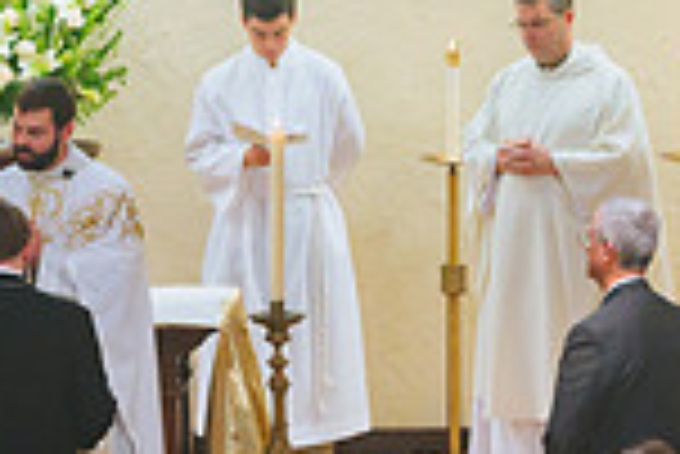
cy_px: 396
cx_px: -23
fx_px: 7241
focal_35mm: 383
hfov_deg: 5.4
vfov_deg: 3.6
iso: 3200
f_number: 2.8
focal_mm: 100
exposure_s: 1/200
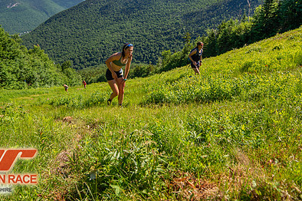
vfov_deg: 45.0
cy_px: 54
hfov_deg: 65.2
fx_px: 235
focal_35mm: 28
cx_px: 130
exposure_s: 1/500
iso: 100
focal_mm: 19
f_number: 5
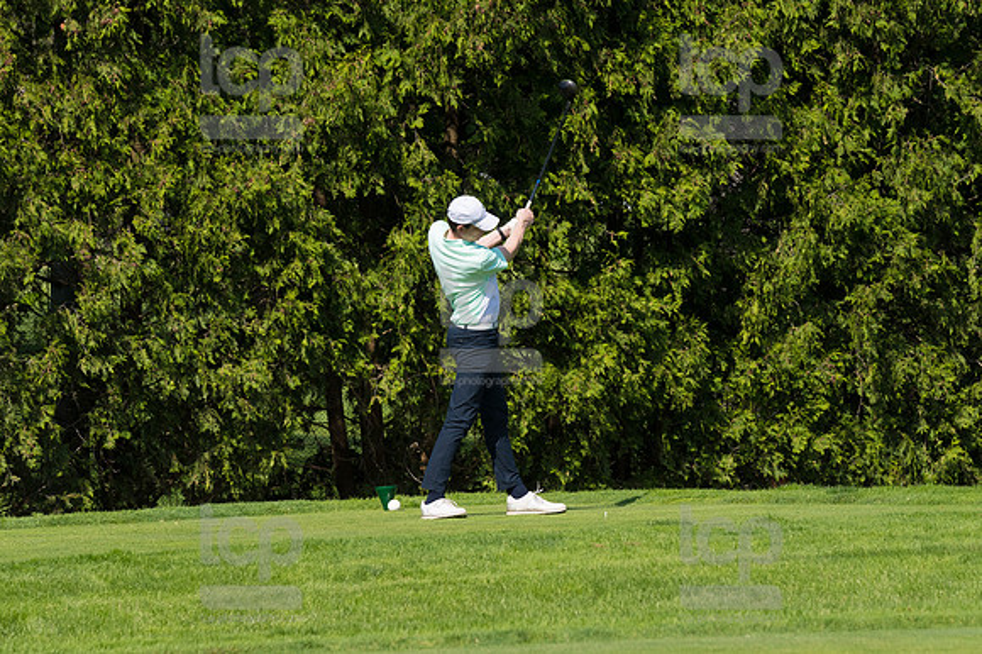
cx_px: 491
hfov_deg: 6.9
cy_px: 327
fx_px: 8178
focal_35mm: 300
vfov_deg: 4.6
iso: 320
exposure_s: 1/1600
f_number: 5.6
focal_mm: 200
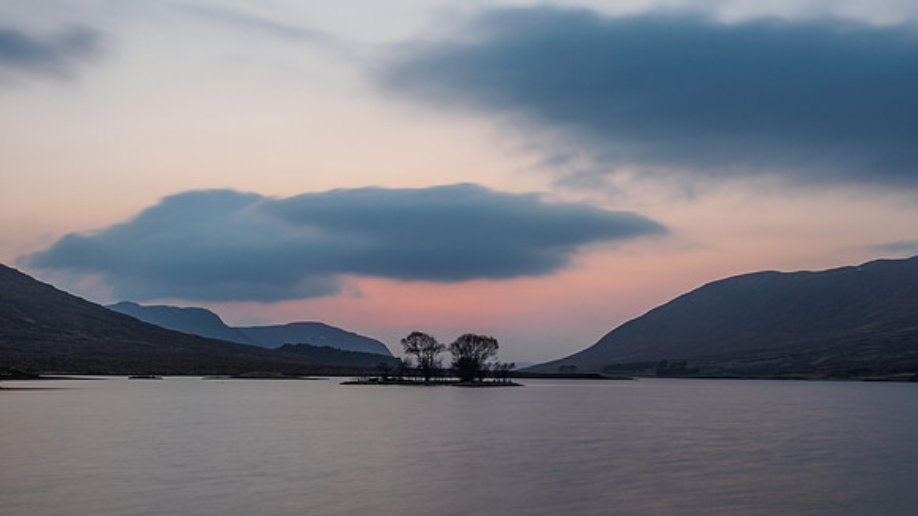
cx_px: 459
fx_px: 1114
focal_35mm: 46
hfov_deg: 44.8
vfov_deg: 26.1
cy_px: 265
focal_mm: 21
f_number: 11
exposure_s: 6
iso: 100
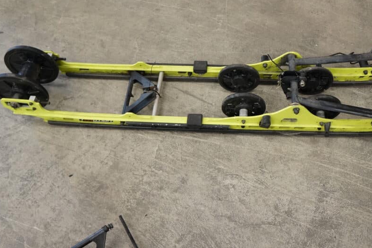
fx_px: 362
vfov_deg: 37.6
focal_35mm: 35
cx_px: 227
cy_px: 89
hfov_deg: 54.0
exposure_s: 1/60
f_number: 5
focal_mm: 18
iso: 1000
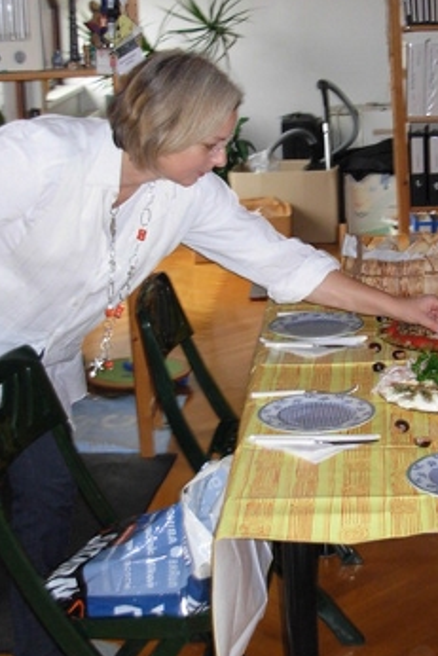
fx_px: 1331
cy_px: 248
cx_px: 322
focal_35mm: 73
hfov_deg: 18.6
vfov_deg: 27.6
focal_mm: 6.3
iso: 178
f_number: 2.9
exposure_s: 1/50.7
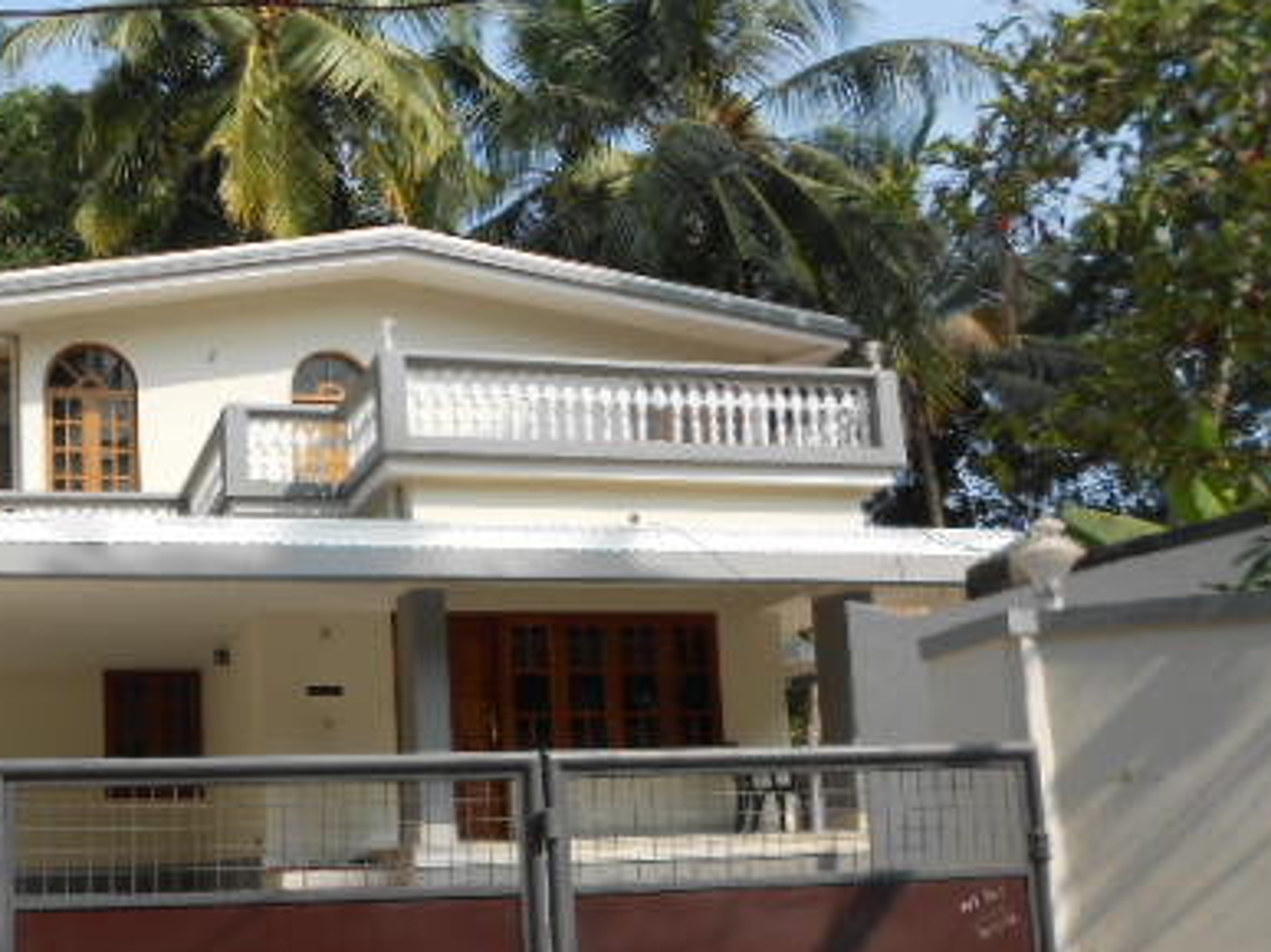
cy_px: 650
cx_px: 319
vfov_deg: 33.2
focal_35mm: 43
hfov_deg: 42.5
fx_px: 1578
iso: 80
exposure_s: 1/640
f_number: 3.2
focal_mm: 4.6
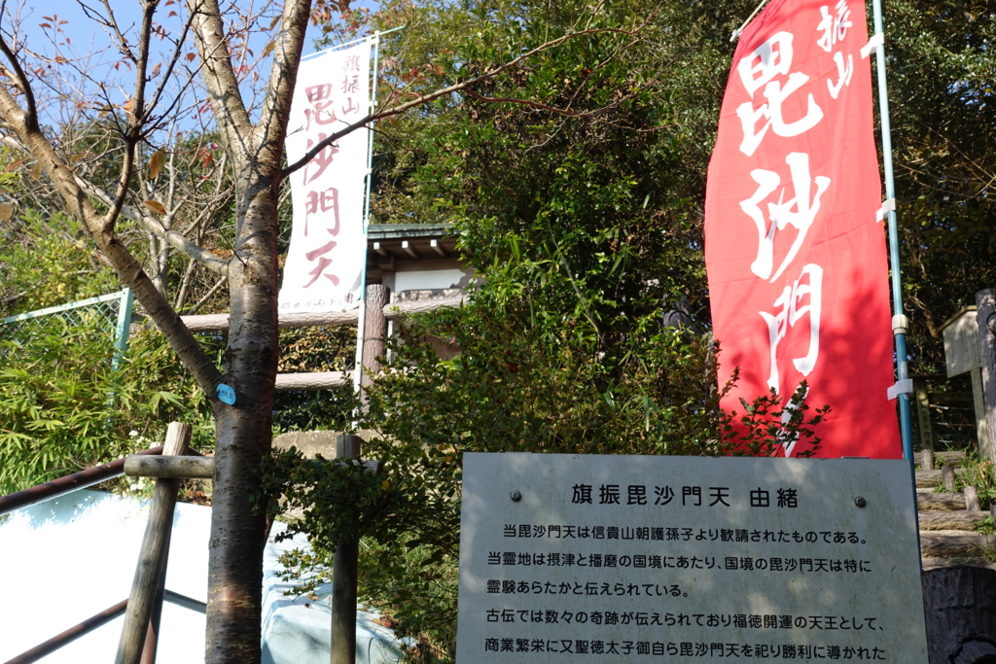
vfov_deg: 28.7
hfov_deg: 41.9
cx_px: 498
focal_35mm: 47
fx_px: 1300
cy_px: 332
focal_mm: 17.27
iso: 125
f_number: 5.6
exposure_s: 1/200
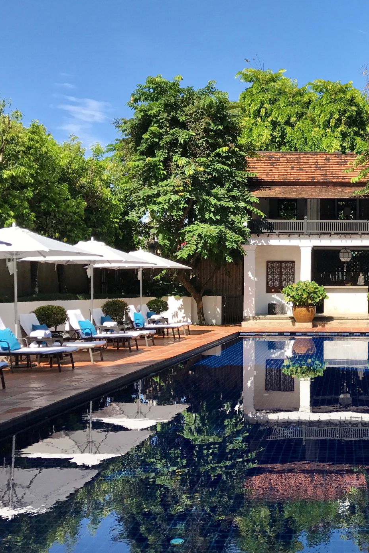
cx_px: 341
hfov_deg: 30.3
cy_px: 284
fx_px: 646
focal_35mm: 42
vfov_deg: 46.4
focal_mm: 3.99
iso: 20
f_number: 1.8
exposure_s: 1/1429
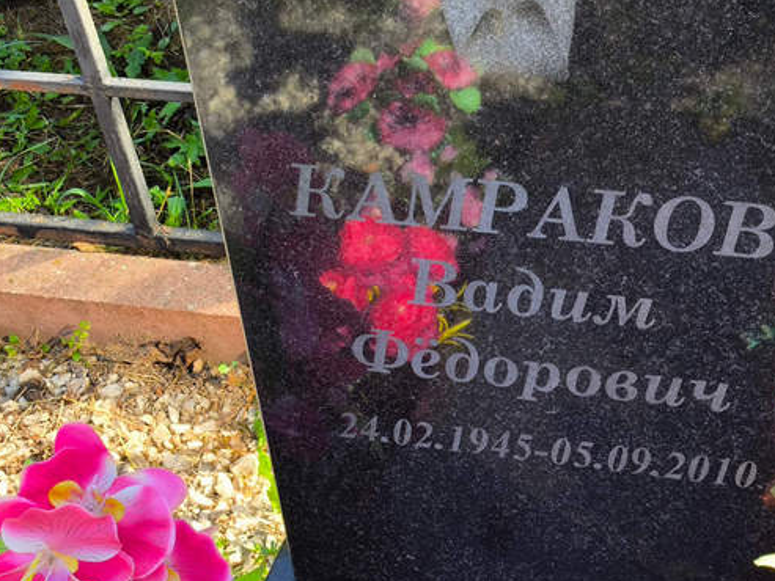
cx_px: 507
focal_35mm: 81
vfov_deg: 18.2
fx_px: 1814
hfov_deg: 24.0
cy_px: 330
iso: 50
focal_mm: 4.71
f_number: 1.7
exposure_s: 1/242
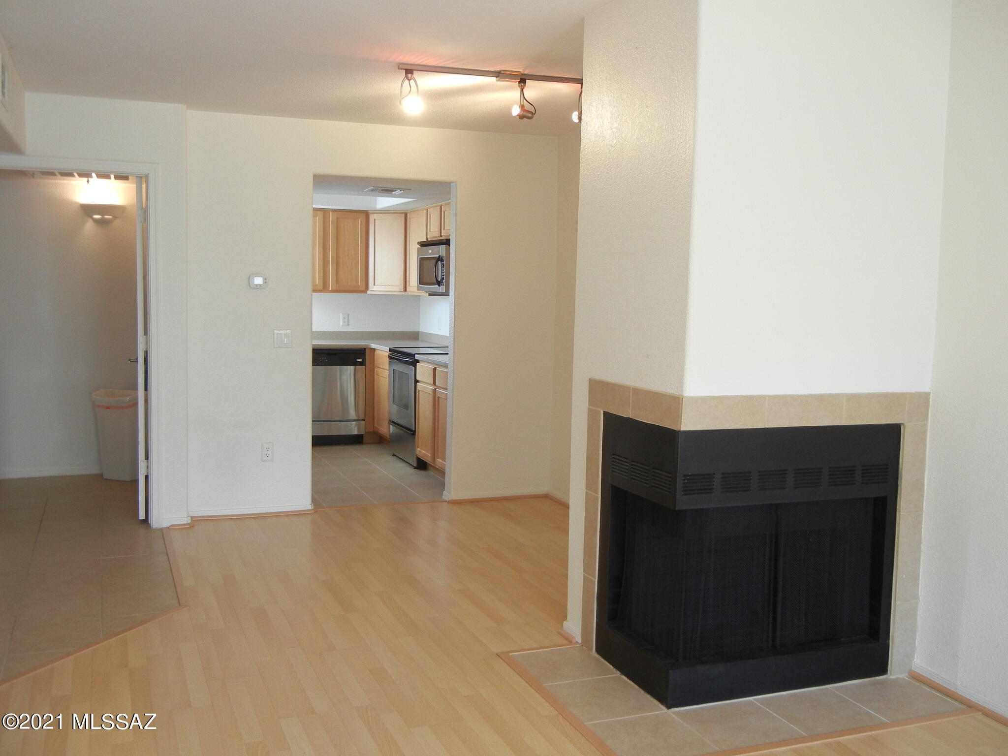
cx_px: 504
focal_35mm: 34
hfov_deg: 54.0
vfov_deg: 41.8
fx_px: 990
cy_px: 378
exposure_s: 1/30
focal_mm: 6.2
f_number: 3.6
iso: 177
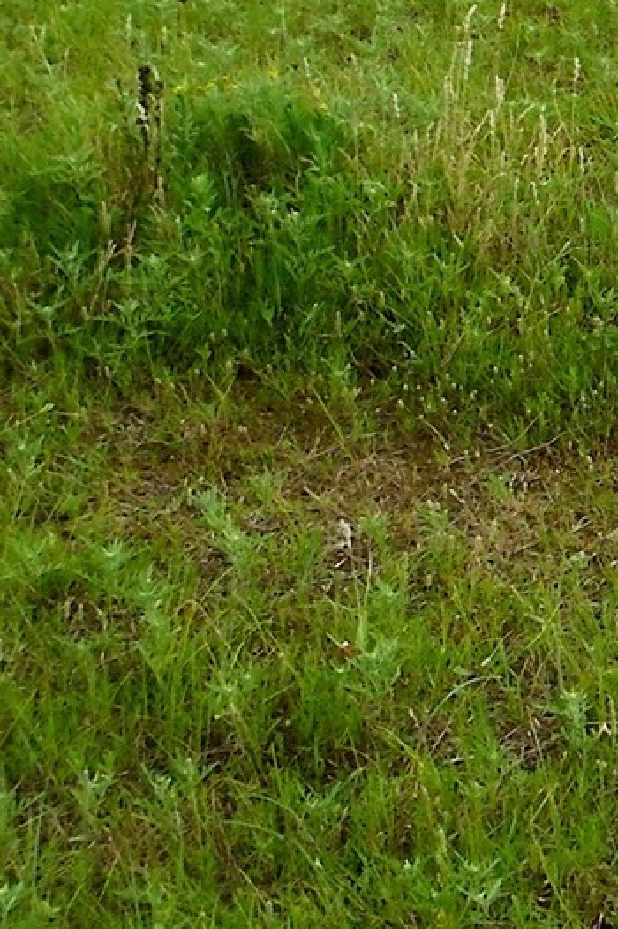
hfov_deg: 11.5
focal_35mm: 114
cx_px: 938
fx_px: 2939
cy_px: -102
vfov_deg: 17.3
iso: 80
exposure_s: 1/250
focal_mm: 5.4
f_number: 7.2
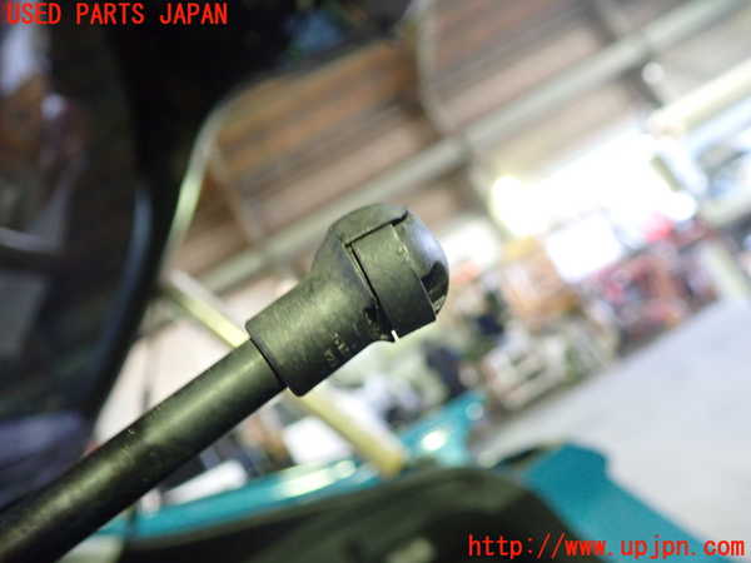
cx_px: 376
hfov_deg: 60.0
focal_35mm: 30
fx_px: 651
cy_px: 282
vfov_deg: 46.8
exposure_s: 1/30
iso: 800
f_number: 2.3
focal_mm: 5.4
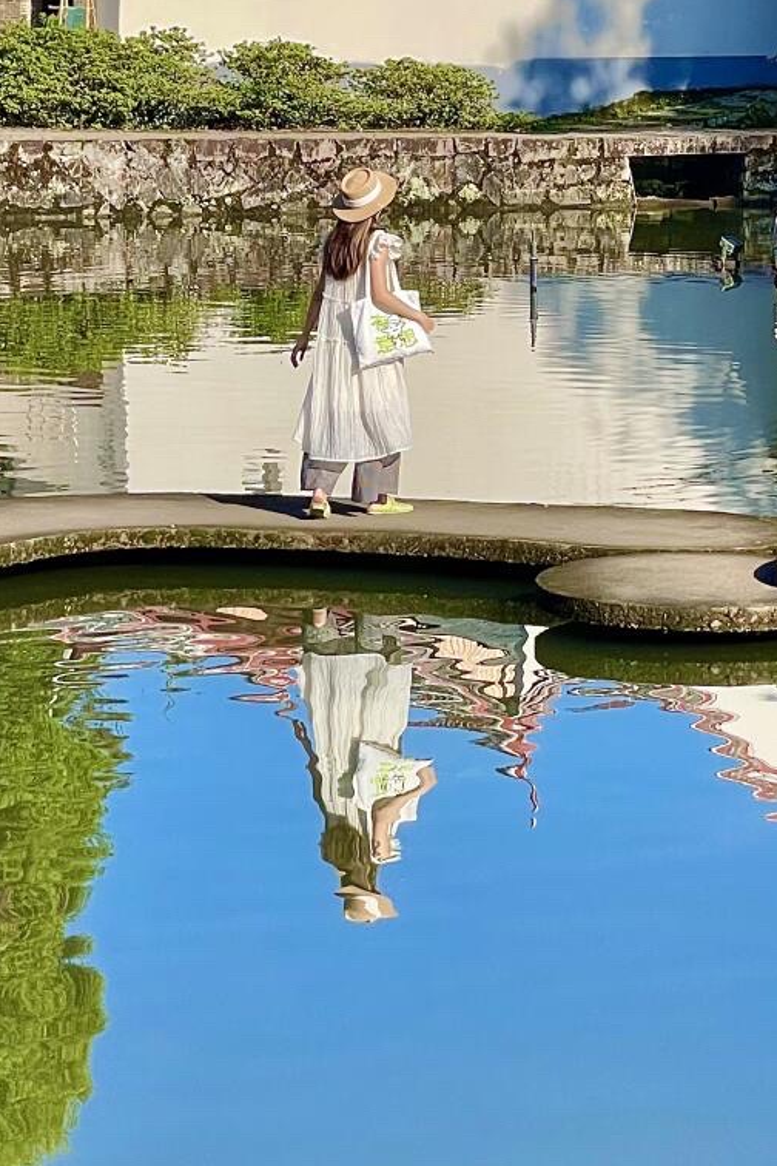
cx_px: 456
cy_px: 167
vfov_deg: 19.5
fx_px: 3334
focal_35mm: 103
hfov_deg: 13.3
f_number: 2
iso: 25
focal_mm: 6
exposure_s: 1/1370
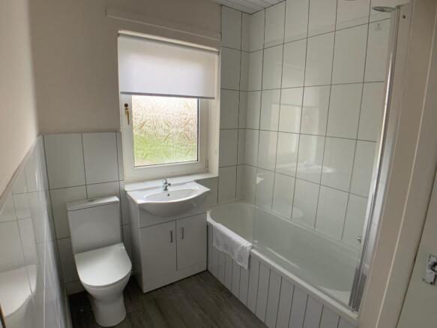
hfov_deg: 61.7
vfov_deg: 48.2
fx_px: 366
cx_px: 218
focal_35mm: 29
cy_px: 164
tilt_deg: -12.6
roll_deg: -0.3
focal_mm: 3
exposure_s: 1/82
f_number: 1.8
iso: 64
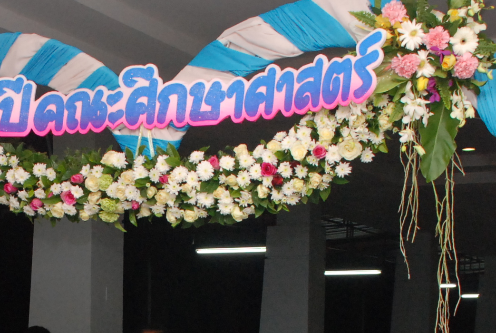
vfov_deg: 13.3
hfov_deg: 20.2
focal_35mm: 100
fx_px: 1381
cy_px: 428
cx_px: 102
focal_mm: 24
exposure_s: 1/125
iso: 1000
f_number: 5.6
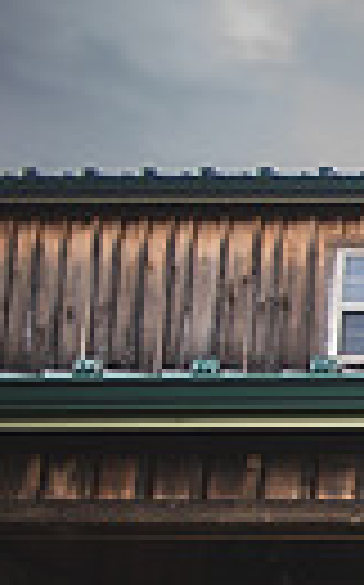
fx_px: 2338
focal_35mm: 147
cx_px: 1291
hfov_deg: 7.3
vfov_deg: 14.0
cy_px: 605
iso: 100
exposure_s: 1/125
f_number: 2.8
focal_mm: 32
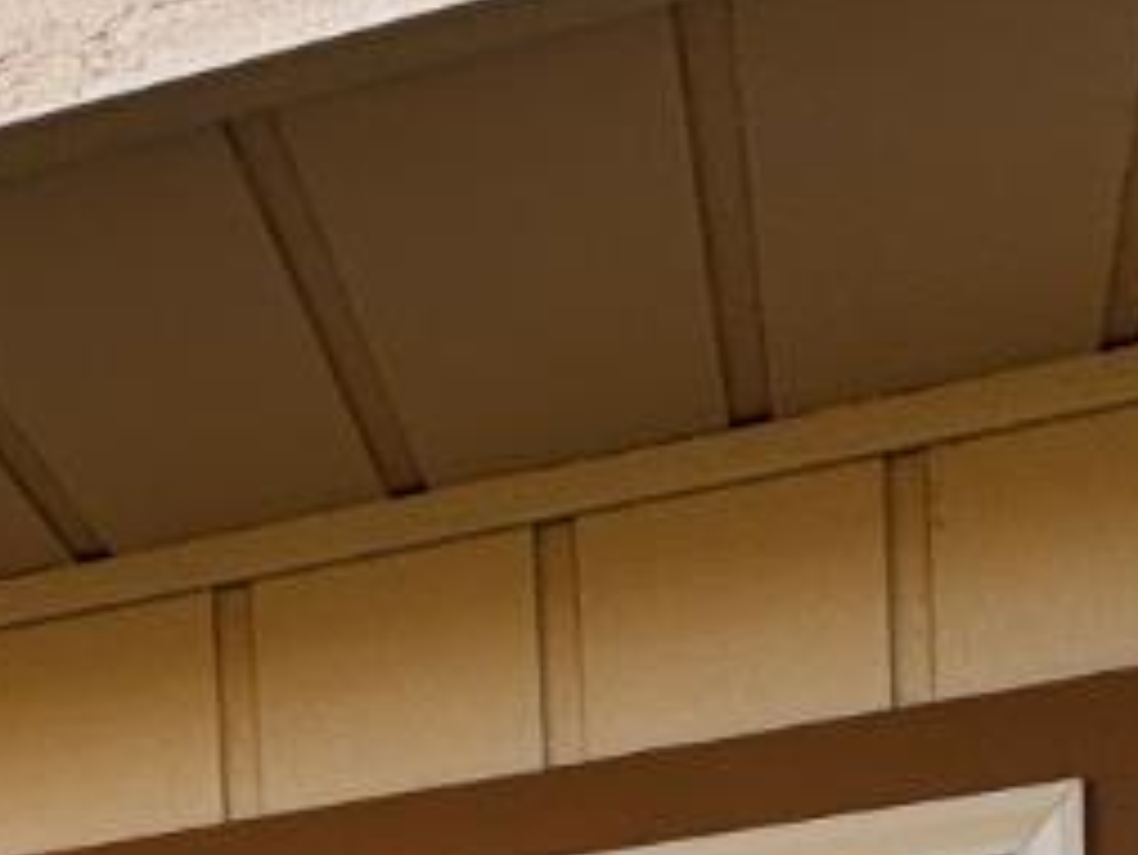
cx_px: -36
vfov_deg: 13.7
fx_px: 2730
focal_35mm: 83
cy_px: 1937
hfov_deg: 22.5
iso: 50
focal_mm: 2.22
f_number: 2.2
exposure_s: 1/99
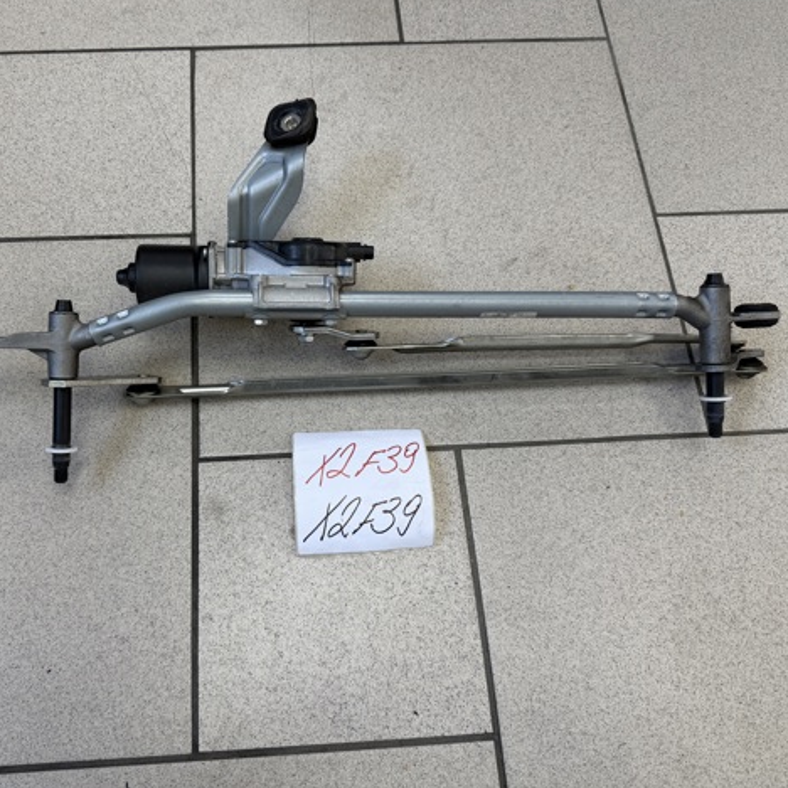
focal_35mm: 29
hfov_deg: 55.2
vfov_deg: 55.6
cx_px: 313
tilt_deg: -68.6
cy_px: 386
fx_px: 747
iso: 125
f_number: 1.78
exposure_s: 1/121
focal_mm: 6.76
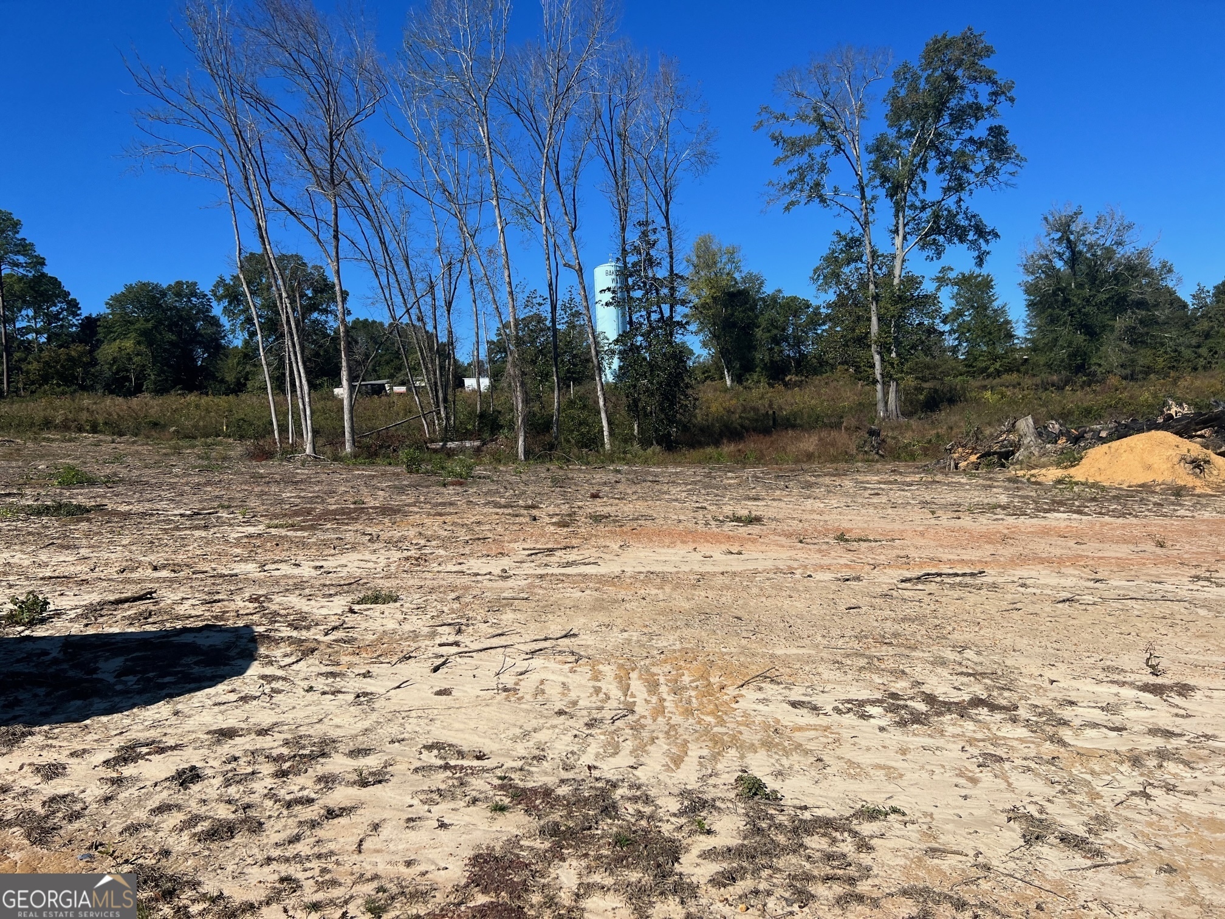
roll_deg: +1.7
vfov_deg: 53.1
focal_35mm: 26
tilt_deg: +0.7
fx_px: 920
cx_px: 612
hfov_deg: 67.3
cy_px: 460
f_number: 1.5
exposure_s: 1/5882
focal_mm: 5.7
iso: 50
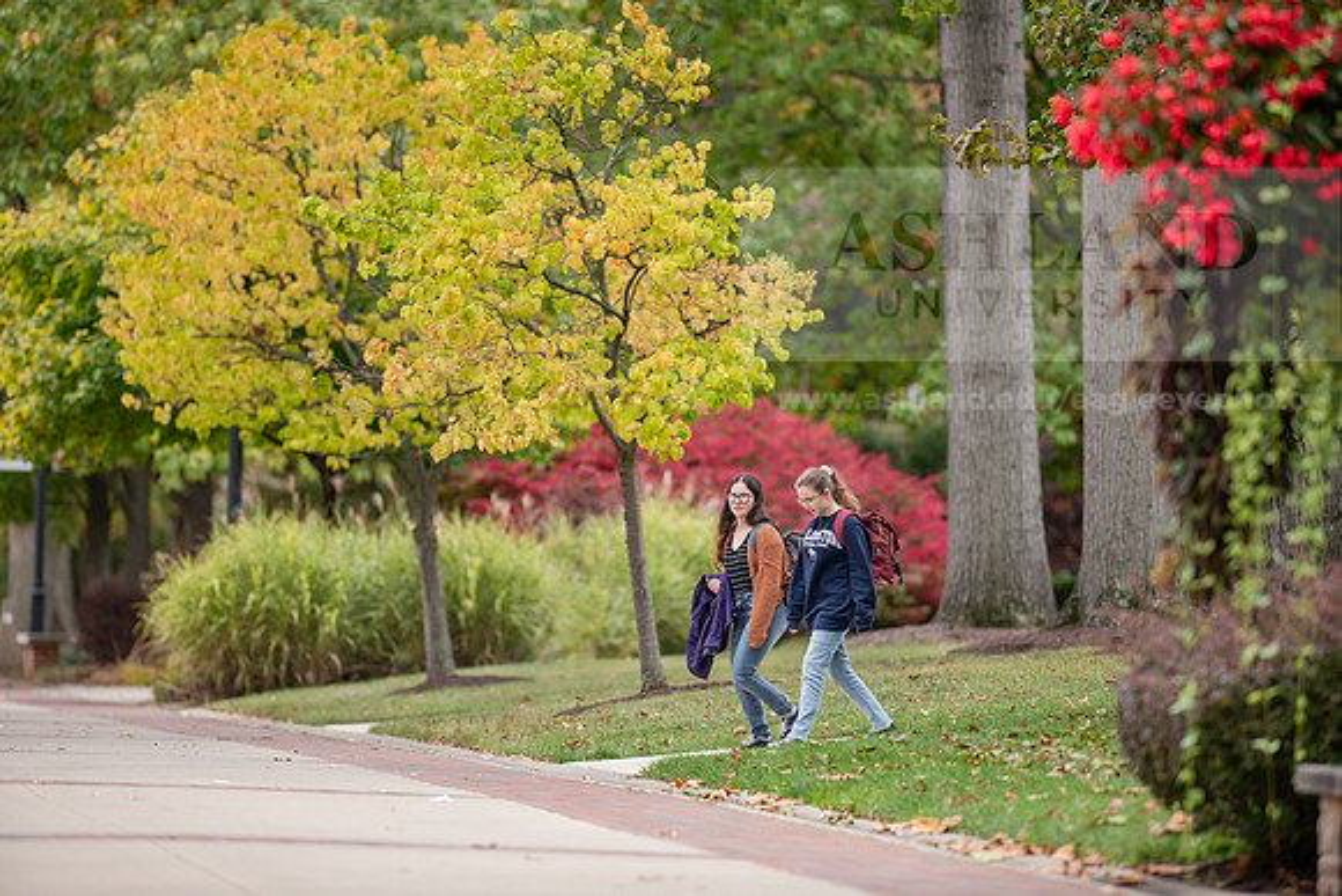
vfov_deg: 4.6
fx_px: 11185
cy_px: 448
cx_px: 671
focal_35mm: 300
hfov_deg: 6.9
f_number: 3.2
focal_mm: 300
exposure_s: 1/400
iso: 250
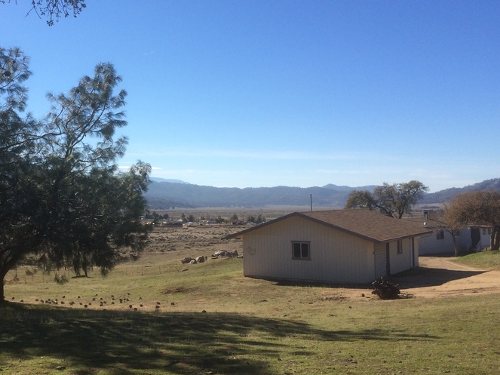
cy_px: 181
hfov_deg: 43.8
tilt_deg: -2.2
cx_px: 146
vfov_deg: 34.3
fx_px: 607
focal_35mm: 42
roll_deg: -0.3
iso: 32
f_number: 2.2
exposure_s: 1/2415
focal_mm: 4.15
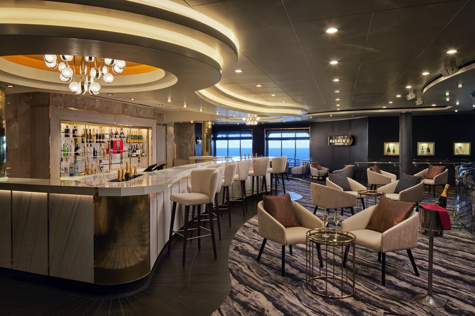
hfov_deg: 73.8
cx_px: 238
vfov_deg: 53.1
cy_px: 158
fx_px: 317
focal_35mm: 24
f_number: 10
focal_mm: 24
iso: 100
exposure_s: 1/3
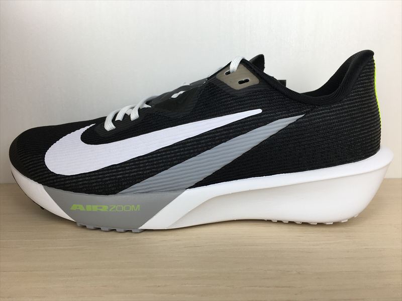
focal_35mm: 29
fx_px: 337
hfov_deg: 61.7
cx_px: 201
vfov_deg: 48.2
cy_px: 150
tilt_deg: -11.1
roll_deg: +1.1
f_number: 2.2
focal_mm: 4.15
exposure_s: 1/120
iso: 25
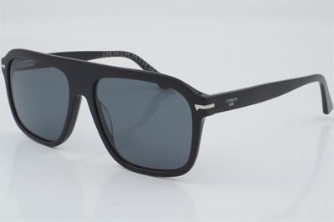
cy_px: 111
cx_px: 167
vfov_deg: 18.2
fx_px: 695
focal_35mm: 75
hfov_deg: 27.0
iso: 100
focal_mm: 50
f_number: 32
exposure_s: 1/3
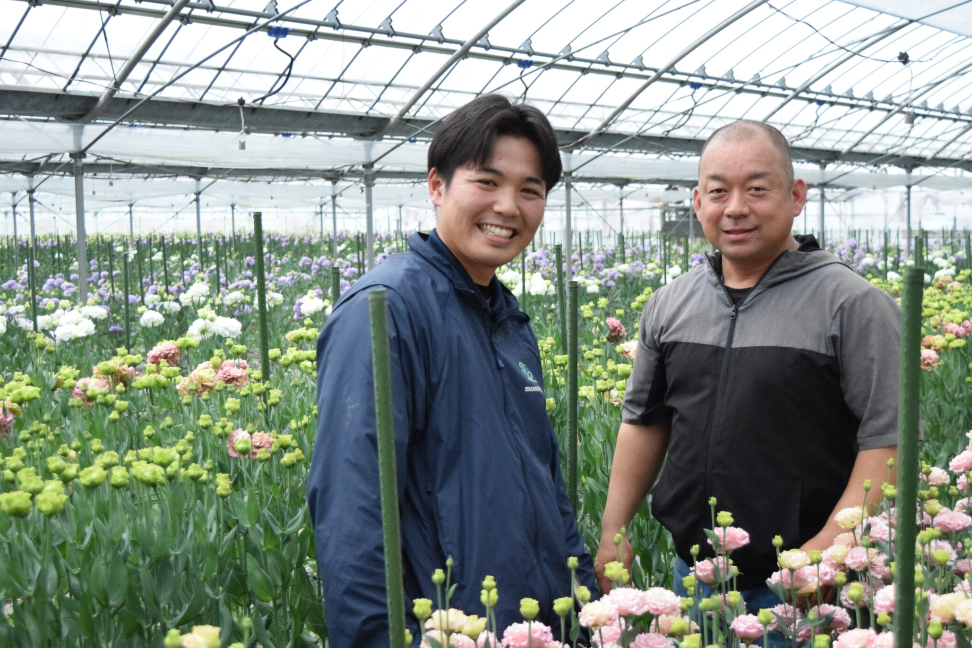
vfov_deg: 24.2
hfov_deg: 35.6
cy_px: 367
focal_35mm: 56
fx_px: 1512
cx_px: 535
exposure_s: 1/4000
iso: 3200
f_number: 4.5
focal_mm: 30
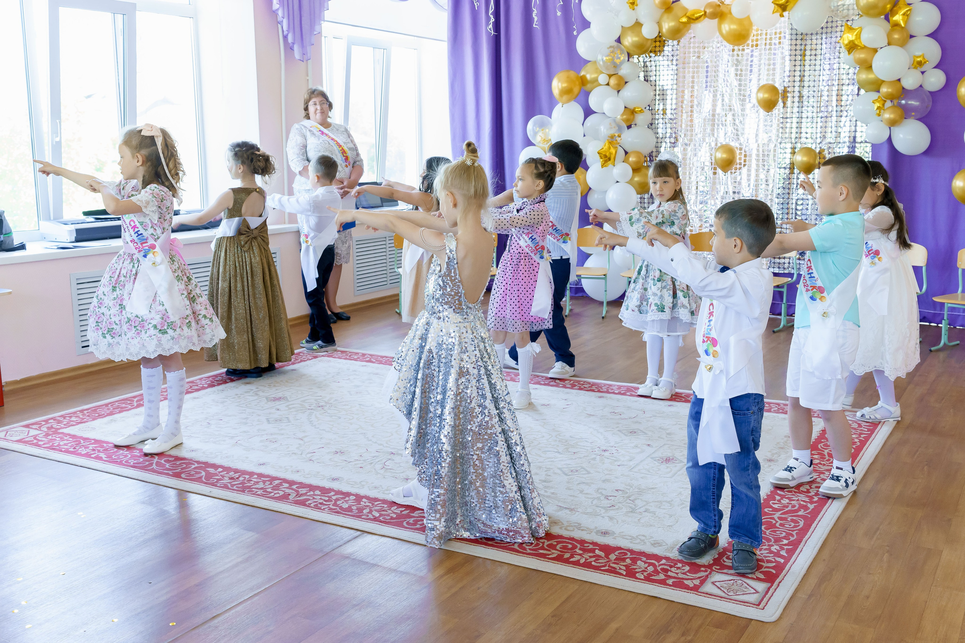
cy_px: 319
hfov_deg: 53.2
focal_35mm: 36
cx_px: 492
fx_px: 964
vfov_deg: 36.9
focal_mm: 35
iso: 2500
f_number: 5
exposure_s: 1/160
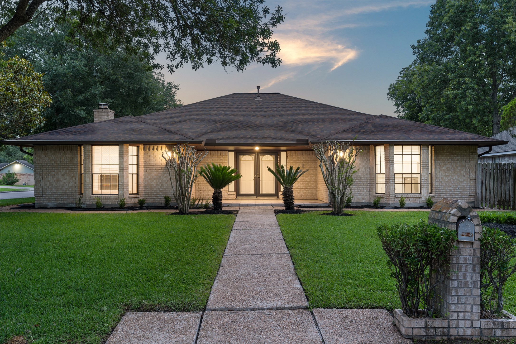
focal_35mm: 31
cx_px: 258
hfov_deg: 60.3
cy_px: 172
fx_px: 444
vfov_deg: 42.3
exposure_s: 2.5
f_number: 9
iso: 320
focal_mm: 31
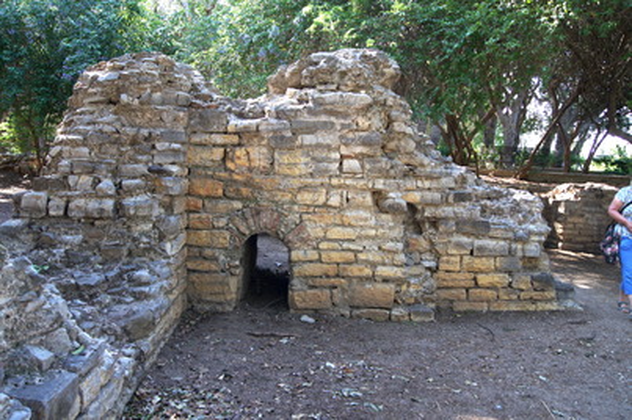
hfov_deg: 57.3
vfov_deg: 39.9
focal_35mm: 33
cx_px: 316
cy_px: 210
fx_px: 579
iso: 200
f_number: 5
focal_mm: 22
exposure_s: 1/100
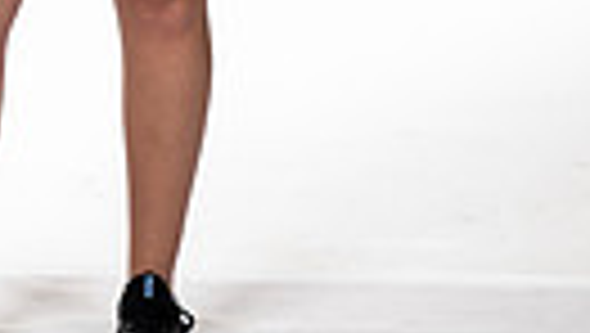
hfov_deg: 9.1
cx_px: -14
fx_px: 3665
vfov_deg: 5.0
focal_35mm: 234
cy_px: -554
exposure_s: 1/320
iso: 400
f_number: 7.1
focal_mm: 65
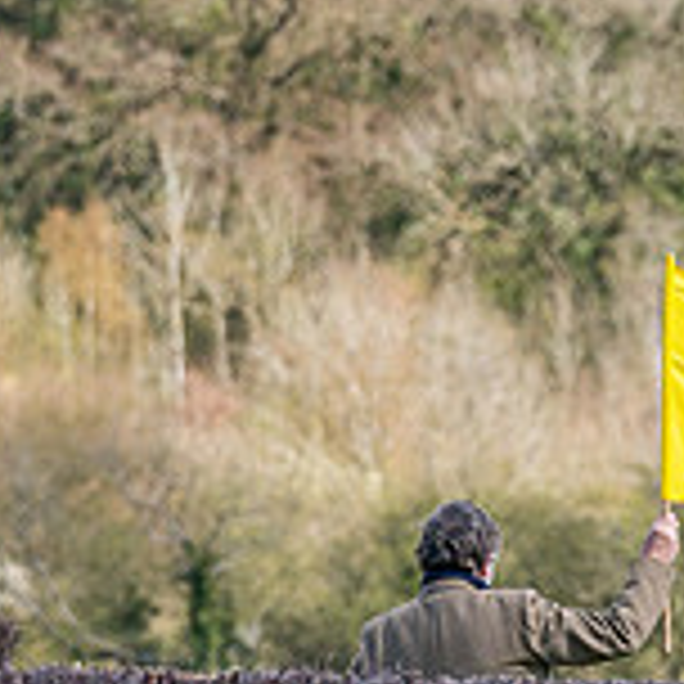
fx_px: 14576
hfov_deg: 2.7
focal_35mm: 652
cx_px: 390
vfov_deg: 2.7
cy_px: 523
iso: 400
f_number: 4
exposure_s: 1/2000
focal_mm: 143
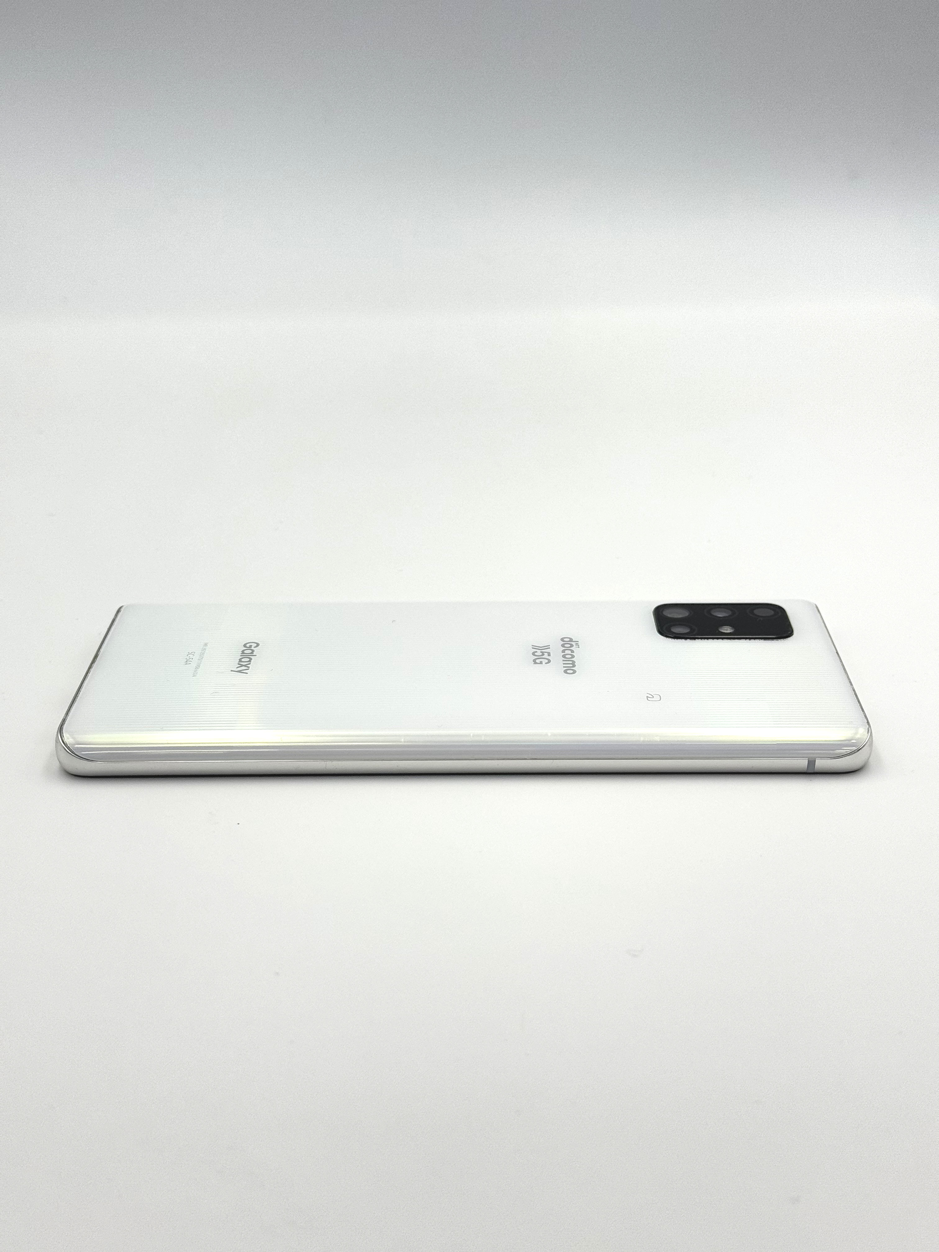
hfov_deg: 30.3
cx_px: 470
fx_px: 1736
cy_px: 626
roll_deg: +0.0
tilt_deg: -23.6
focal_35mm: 48
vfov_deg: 39.7
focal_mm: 6.76
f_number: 1.78
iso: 64
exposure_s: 1/604
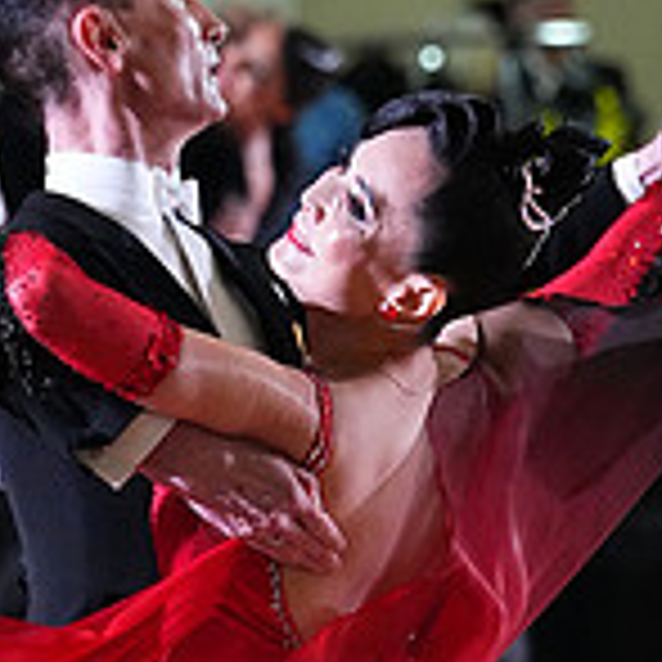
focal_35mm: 669
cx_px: 200
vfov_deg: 2.6
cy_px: 896
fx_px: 14475
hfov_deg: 2.6
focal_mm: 200
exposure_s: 1/400
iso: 10000
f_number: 5.6
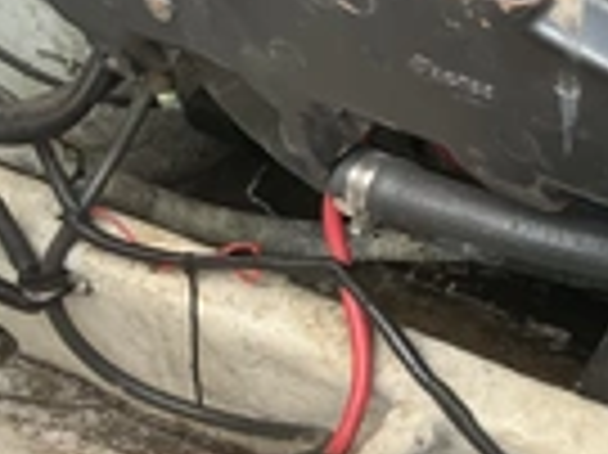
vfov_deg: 17.0
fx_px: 1509
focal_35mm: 86
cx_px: 757
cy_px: 99
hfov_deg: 21.0
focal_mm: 3
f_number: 1.8
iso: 64
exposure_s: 1/122
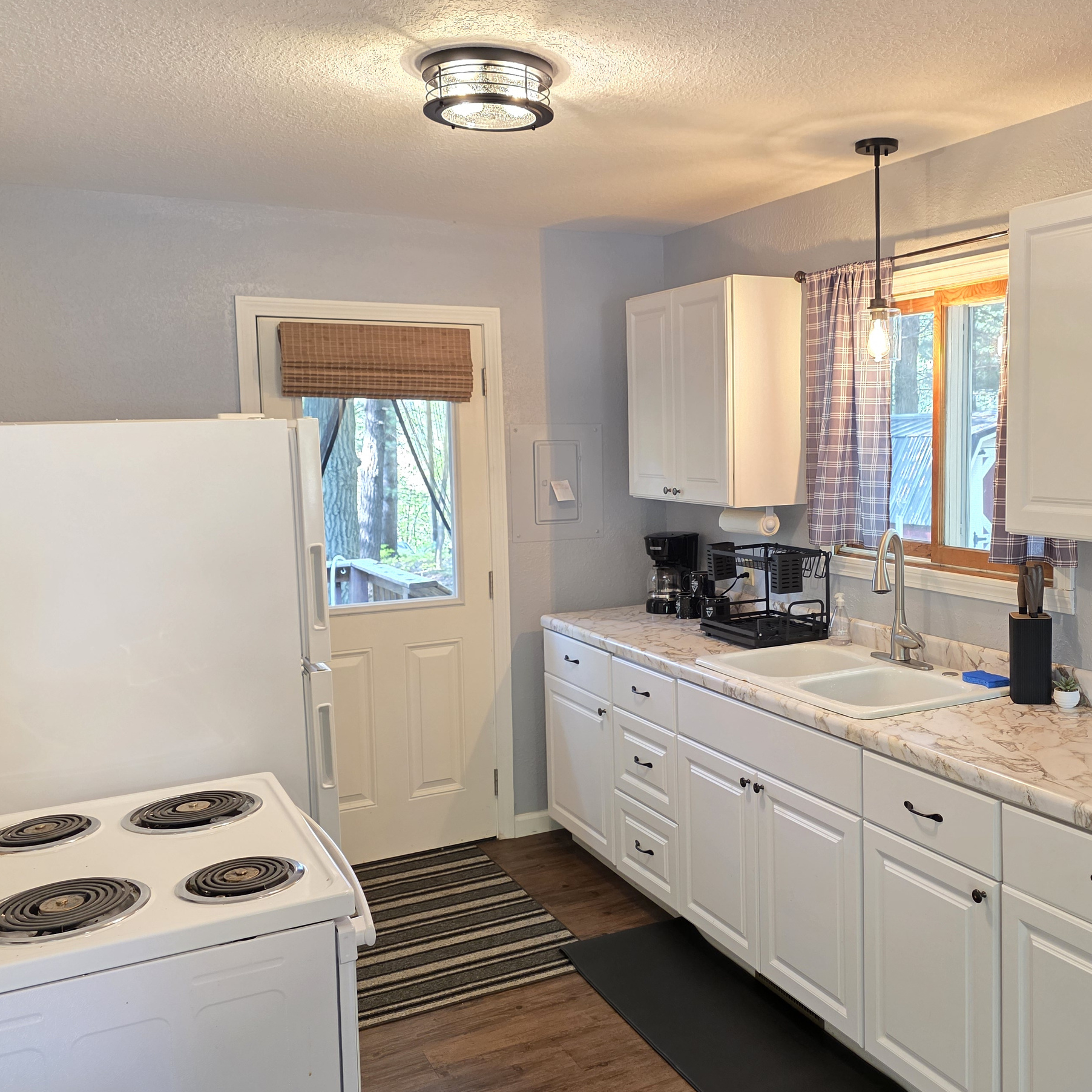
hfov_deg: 50.5
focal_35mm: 32
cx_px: 692
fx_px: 1142
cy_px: 515
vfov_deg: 51.1
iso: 400
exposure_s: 1/120
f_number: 1.7
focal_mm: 6.3
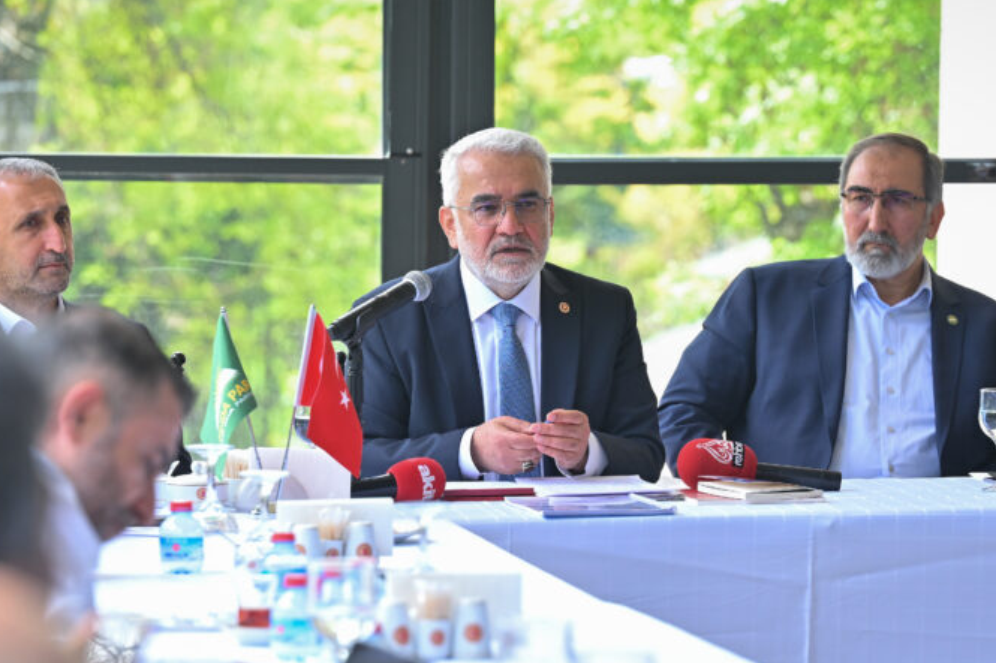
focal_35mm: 202
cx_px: 518
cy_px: 490
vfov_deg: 6.8
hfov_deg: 10.2
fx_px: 5587
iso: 500
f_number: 3.2
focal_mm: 105
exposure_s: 1/500
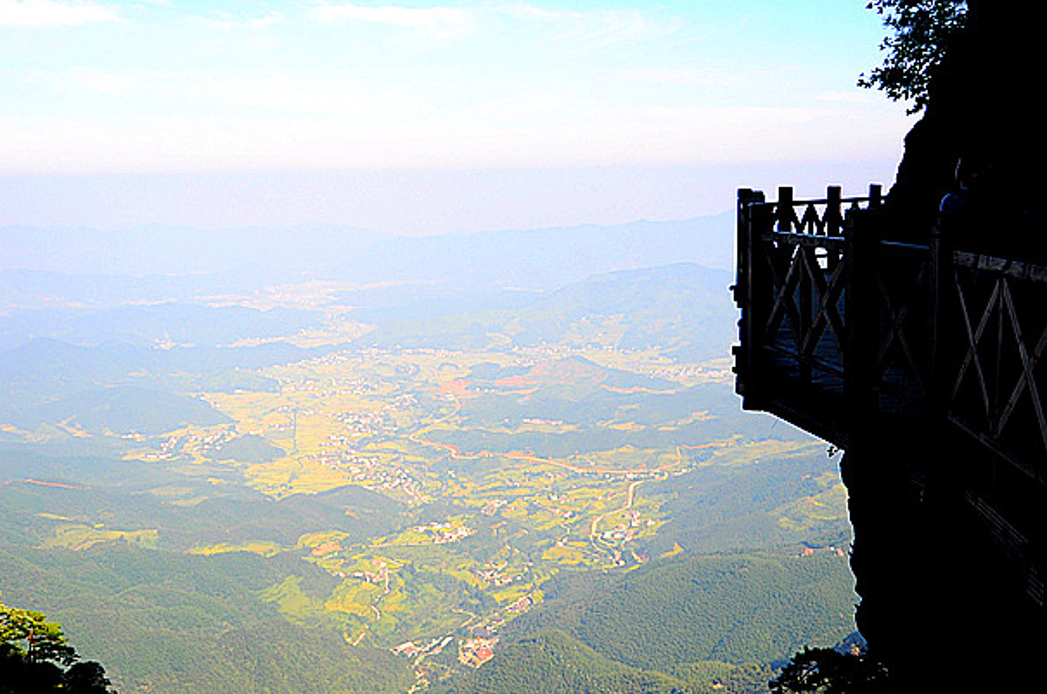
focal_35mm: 42
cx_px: 507
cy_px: 314
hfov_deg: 46.8
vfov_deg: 32.0
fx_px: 1209
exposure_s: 1/800
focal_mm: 21
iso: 200
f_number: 5
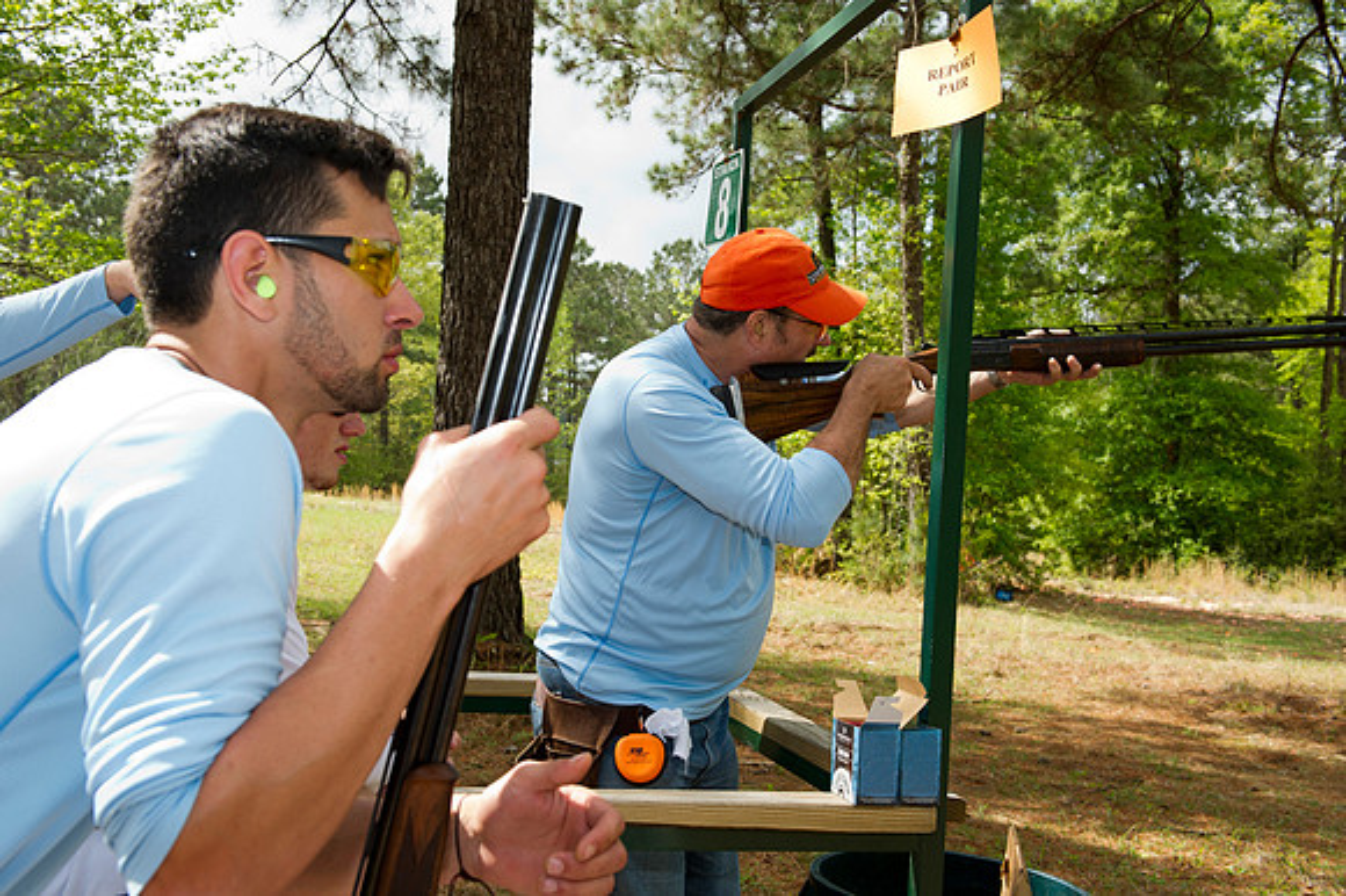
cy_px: 448
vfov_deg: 35.0
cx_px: 673
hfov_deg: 50.7
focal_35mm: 38
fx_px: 1420
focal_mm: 38
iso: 400
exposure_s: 1/250
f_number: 8
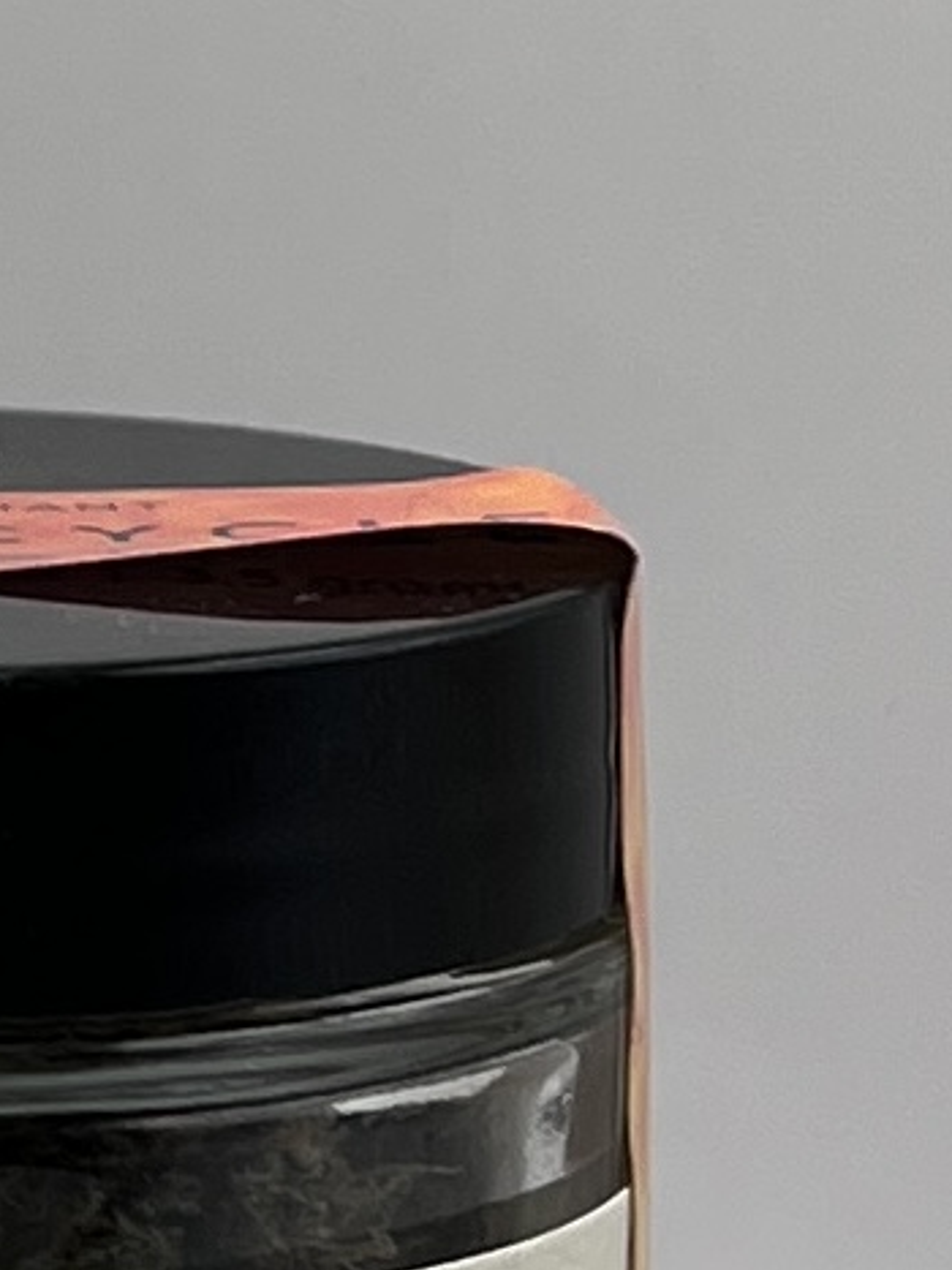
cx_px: -1020
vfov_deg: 13.1
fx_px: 5429
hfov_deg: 9.3
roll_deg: -0.4
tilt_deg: -7.1
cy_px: -99
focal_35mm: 148
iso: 50
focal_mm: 5.7
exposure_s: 1/780
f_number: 1.5
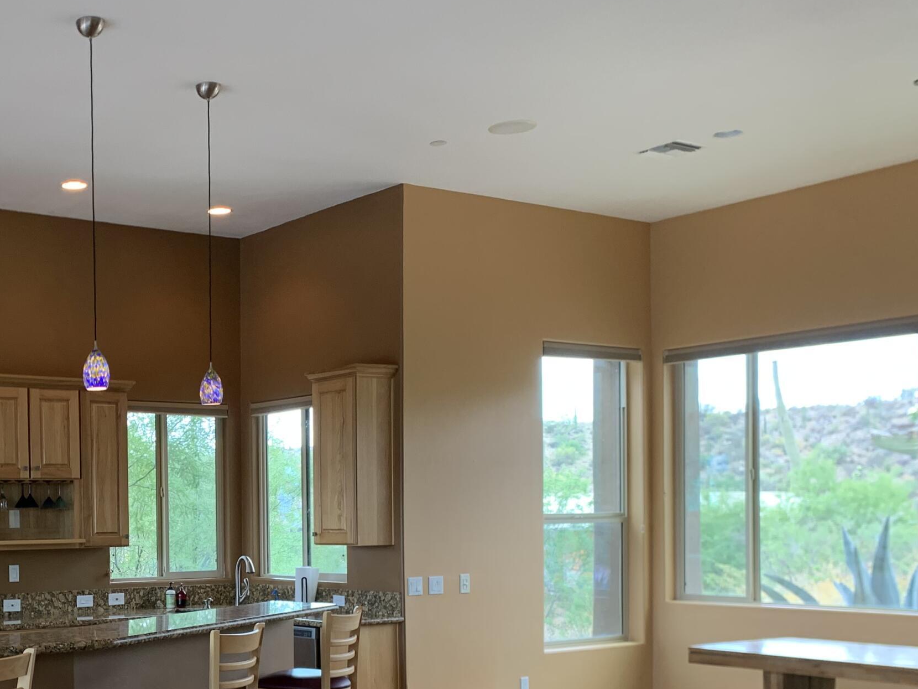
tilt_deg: +0.5
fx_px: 1246
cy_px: 561
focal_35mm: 47
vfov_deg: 30.1
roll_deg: +1.5
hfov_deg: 38.3
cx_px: 130
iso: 100
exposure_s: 1/120
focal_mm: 4.25
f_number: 1.8
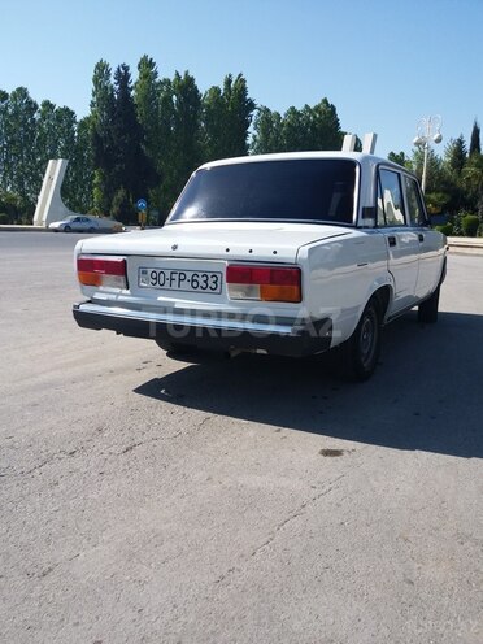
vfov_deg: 65.3
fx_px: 502
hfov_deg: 51.4
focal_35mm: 27
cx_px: 242
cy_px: 322
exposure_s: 1/1157
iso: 40
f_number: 1.9
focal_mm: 3.7
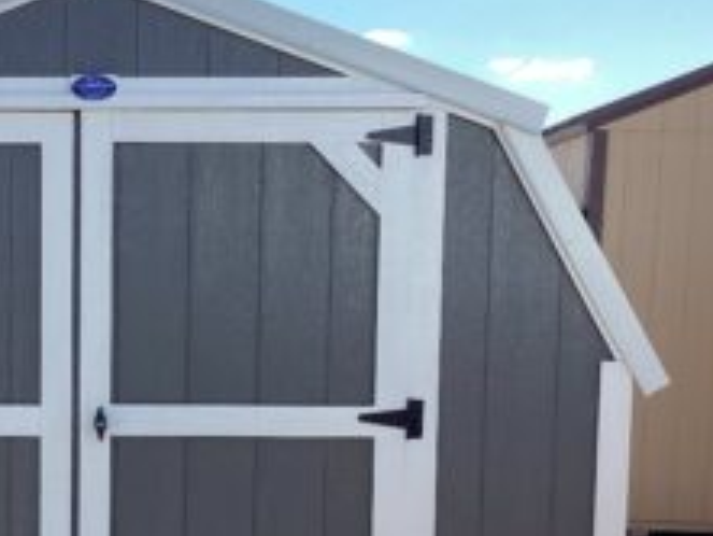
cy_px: 400
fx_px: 1257
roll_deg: -0.3
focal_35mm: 61
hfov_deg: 30.3
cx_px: 76
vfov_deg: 23.8
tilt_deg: -6.1
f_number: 2.4
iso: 25
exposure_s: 1/799
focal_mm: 3.3
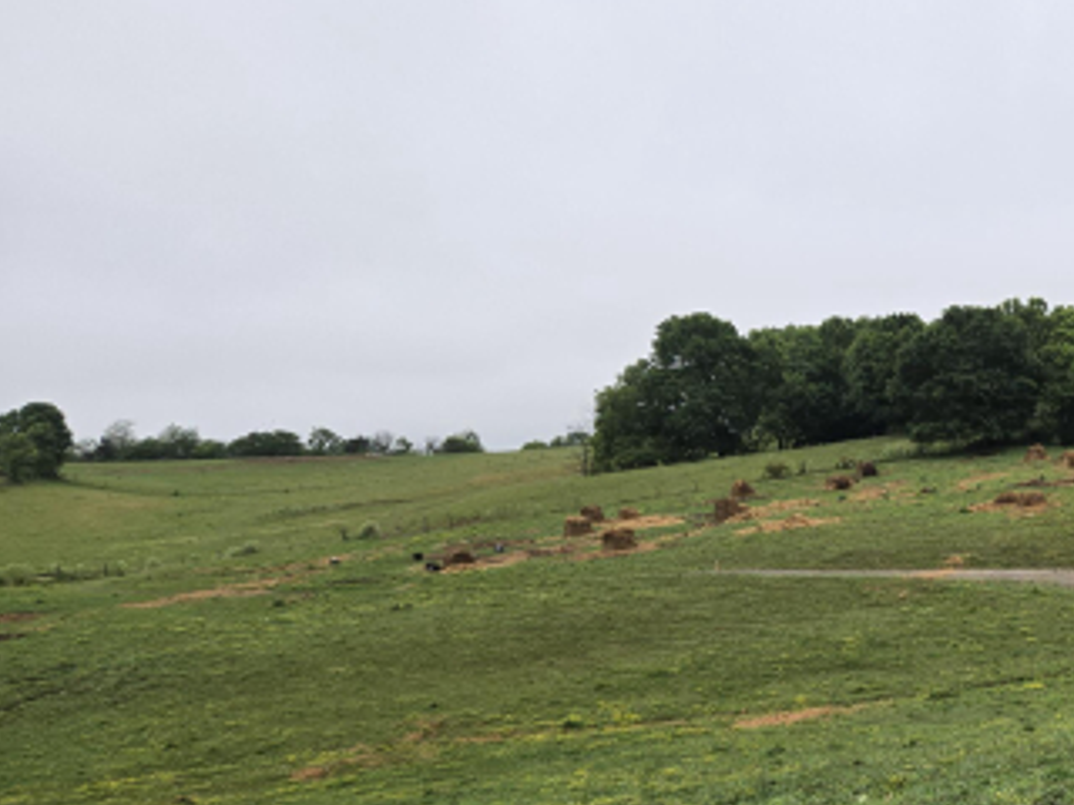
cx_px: 1092
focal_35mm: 48
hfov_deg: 35.6
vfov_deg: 30.1
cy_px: 506
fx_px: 1489
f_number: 1.8
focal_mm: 5.4
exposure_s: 1/583
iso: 25
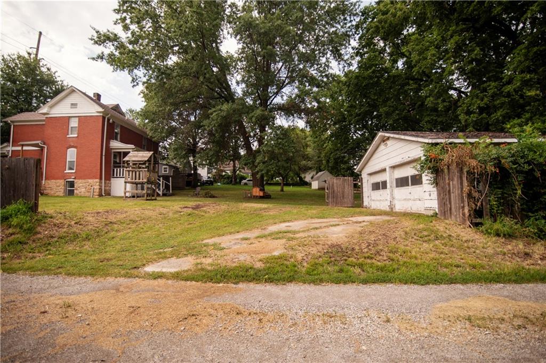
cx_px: 273
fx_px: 242
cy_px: 182
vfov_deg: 73.7
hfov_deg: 96.8
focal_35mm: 16
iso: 160
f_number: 2.8
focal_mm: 16
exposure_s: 1/2500
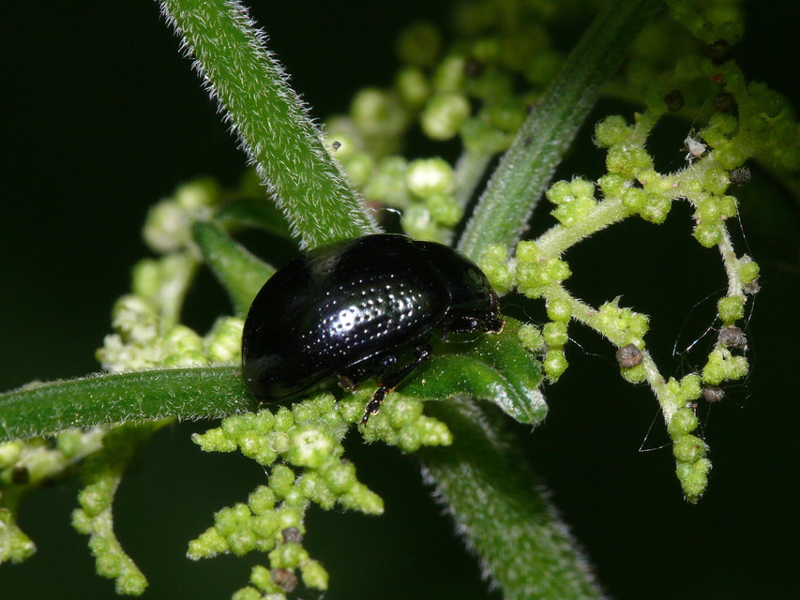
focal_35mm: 314
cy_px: 300
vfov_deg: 4.7
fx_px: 7258
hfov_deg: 6.3
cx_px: 400
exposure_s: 1/160
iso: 200
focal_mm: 66.4
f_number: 11
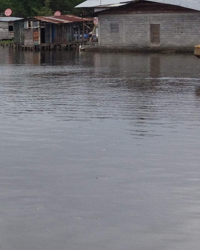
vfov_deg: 15.6
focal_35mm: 123
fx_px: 911
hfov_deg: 11.1
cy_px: 54
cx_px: -225
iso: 50
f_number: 2.4
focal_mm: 4.28
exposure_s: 1/1126
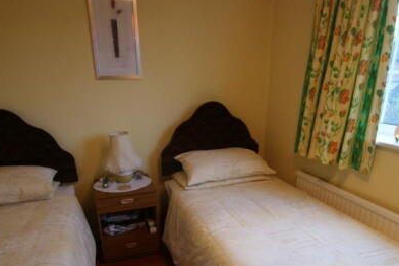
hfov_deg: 71.4
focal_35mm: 25
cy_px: 169
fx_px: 277
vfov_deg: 50.8
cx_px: 188
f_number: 3.5
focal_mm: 10
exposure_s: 1/5
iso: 100
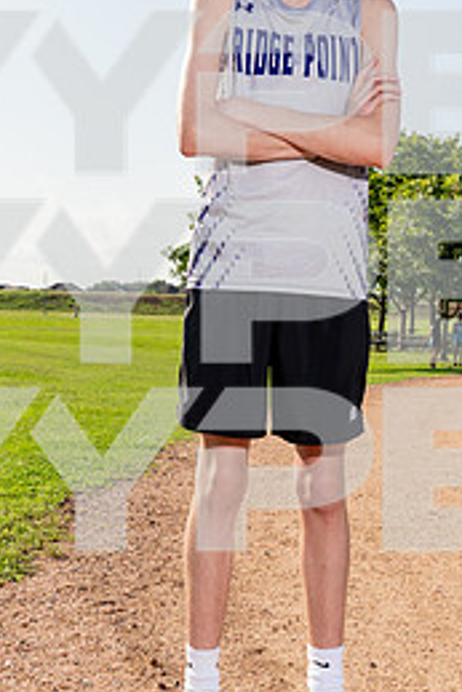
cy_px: 283
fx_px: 1269
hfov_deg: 20.6
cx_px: 171
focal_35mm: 66
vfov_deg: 30.4
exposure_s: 1/250
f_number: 8
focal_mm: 38
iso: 100
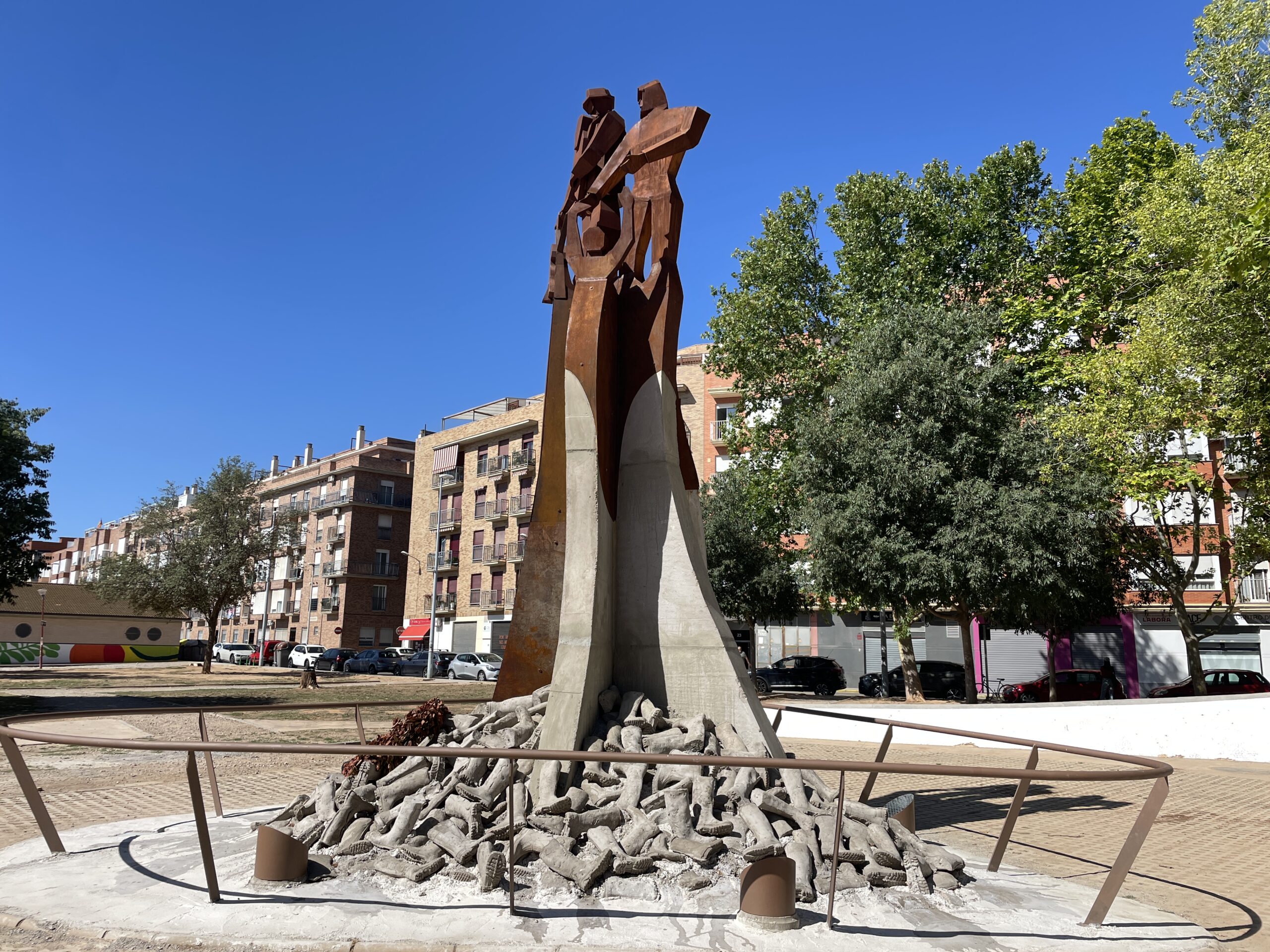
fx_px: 954
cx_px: 635
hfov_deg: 67.3
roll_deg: -0.6
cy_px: 476
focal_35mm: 26
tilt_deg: +11.5
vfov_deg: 53.1
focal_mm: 4.2
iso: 32
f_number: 1.6
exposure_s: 1/3731
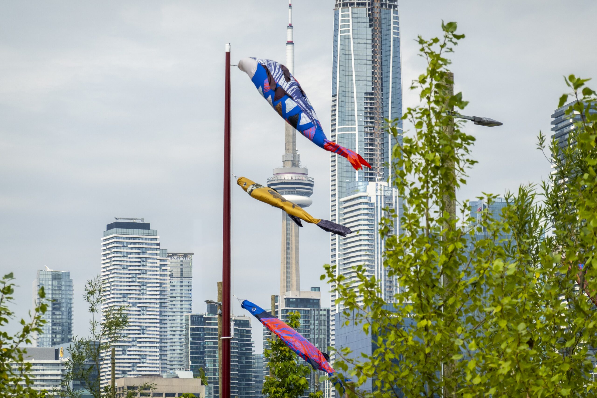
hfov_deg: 12.6
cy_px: 199
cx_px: 298
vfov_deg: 8.4
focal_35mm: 163
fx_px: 2703
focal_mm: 58.92
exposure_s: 1/640
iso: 100
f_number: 5
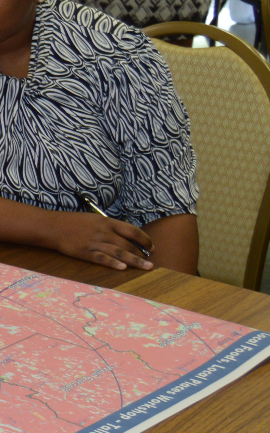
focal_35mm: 128
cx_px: -440
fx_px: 1505
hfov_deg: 9.0
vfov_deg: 16.3
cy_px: 150
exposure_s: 1/80
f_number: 4.5
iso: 400
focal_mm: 23
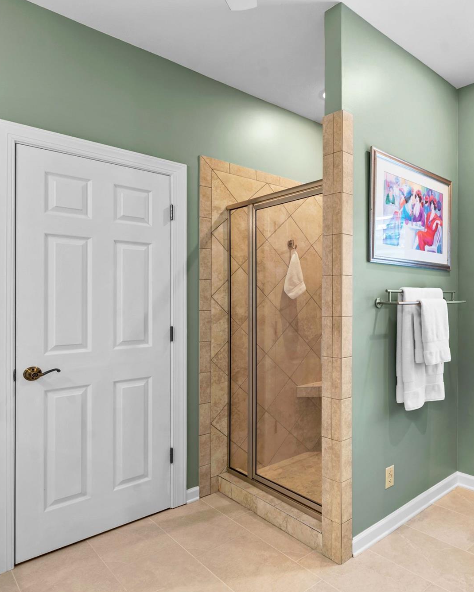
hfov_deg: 55.7
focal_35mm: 23
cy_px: 298
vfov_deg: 72.6
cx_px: 391
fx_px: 403
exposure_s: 1/1.67
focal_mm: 16
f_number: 8
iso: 100
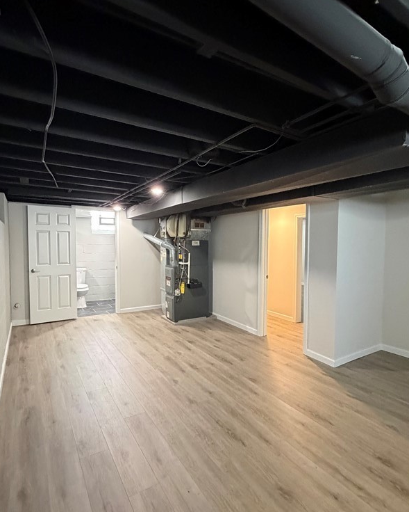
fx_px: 287
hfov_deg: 70.8
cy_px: 262
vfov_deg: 83.3
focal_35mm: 19
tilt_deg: -2.6
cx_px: 196
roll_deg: +0.2
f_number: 2.2
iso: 800
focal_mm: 2.22
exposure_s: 1/60
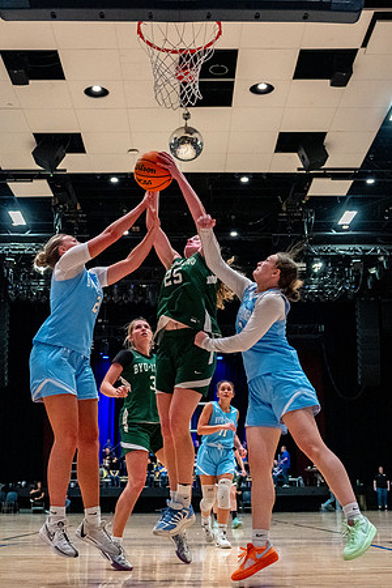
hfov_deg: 28.8
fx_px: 764
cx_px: 187
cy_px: 281
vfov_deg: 42.1
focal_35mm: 47
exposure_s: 1/640
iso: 6400
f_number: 2.8
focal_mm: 29
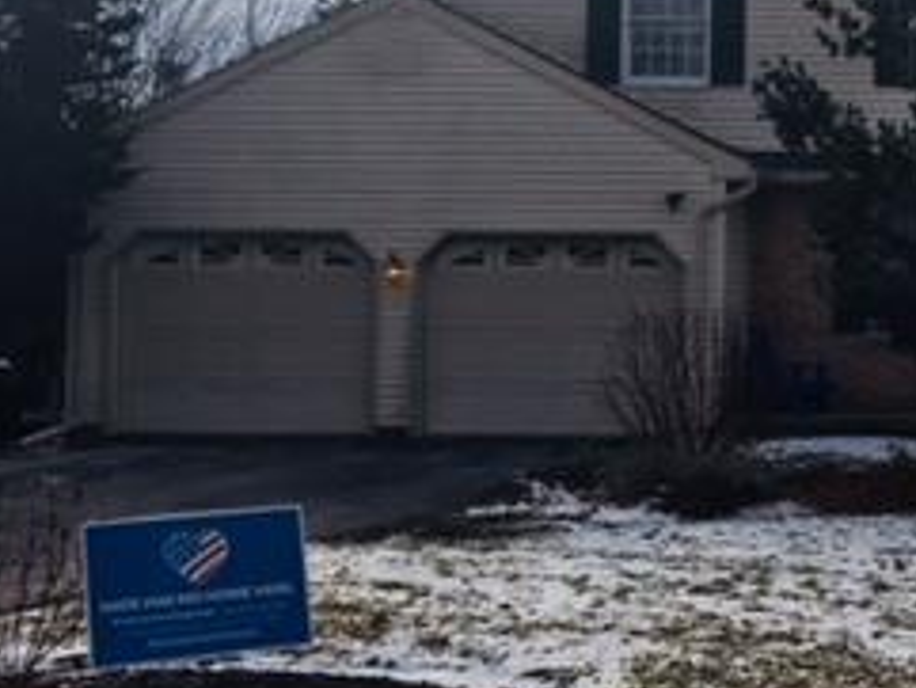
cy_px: 255
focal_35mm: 77
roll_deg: -0.4
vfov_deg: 19.1
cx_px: 1182
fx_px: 2039
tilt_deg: +2.7
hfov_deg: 22.7
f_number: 2.2
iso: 32
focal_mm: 4.15
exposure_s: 1/3968
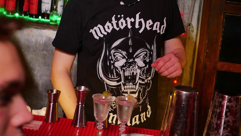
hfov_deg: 27.9
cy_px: 4
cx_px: 120
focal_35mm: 76
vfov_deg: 15.6
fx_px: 486
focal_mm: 25
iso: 800
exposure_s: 1/160
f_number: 2.2
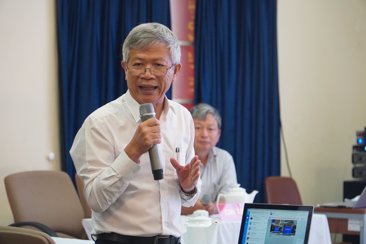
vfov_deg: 10.6
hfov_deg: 15.9
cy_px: 122
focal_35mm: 129
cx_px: 183
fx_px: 1311
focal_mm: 86
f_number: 4
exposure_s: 1/160
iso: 2500
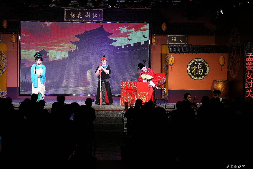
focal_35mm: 72
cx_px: 126
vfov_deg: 18.9
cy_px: 84
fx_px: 506
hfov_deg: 28.1
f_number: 4.5
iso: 800
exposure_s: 1/200
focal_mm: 72
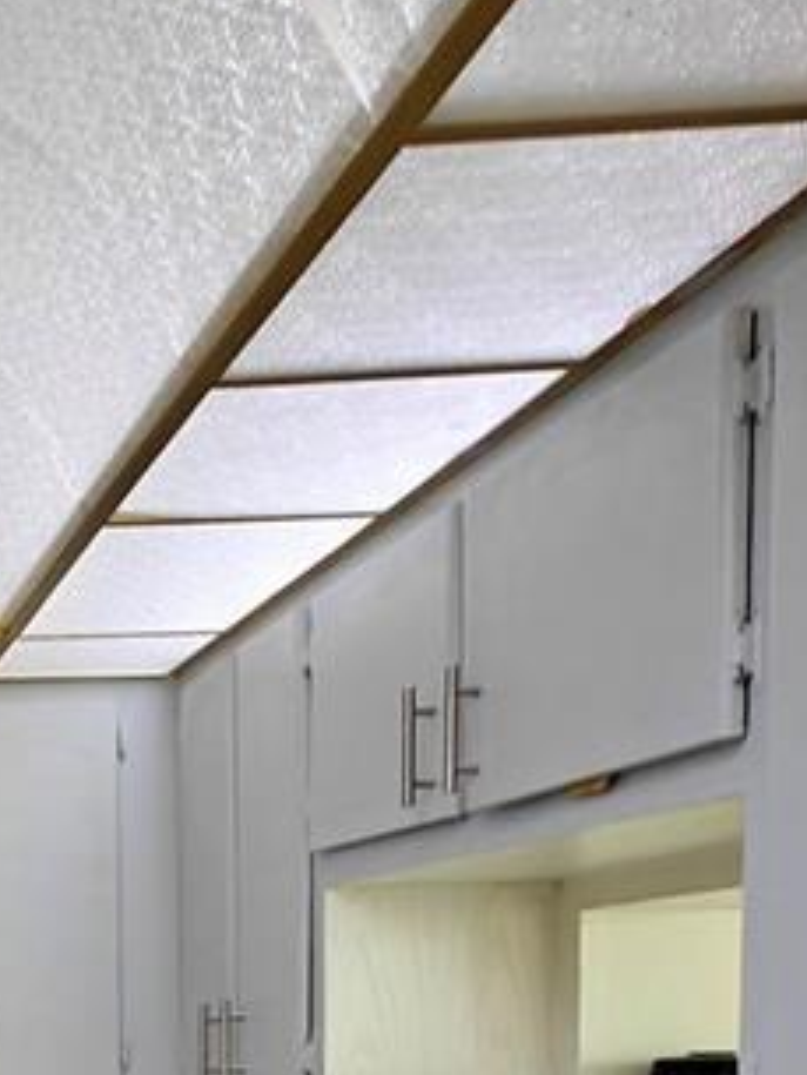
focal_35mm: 55
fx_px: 1708
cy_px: 1163
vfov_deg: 31.3
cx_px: -331
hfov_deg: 22.7
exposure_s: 1/20
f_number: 2.2
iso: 250
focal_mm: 2.62
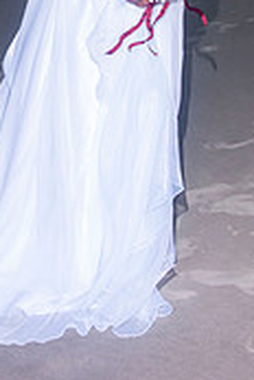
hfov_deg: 14.6
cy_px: -41
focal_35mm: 93
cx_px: 54
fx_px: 984
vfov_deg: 20.8
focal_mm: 24
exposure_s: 1/250
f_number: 6.3
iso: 400
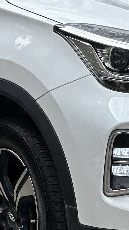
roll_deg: -0.2
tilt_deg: -3.1
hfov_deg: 3.7
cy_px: 0
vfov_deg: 6.6
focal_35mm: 325
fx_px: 1978
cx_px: 88
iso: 32
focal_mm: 9
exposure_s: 1/314
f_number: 2.8
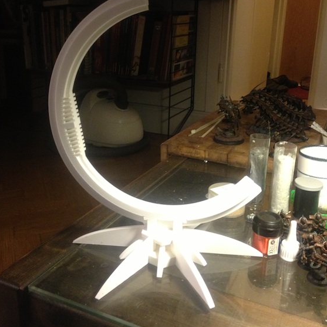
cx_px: 165
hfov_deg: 40.0
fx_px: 449
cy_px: 143
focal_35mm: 42
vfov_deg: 40.0
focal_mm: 4.28
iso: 320
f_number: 2.4
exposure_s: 1/20
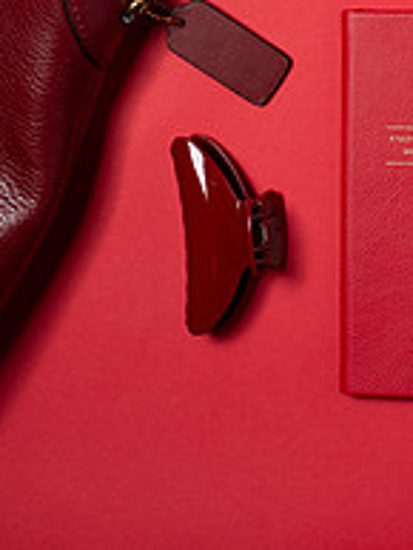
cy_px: -60
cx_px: 424
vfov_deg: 17.0
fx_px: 1780
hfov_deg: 13.0
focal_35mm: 112
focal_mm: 50
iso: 200
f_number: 11
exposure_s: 1/250
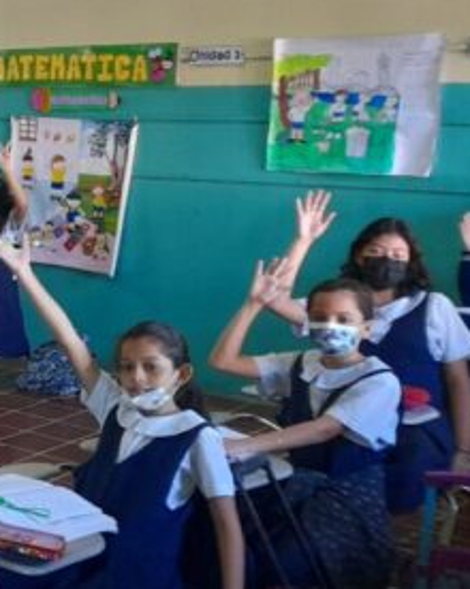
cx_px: -306
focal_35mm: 68
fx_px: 1185
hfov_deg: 18.7
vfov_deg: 27.9
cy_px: 292
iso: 320
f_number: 2
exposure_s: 1/30
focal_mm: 4.6
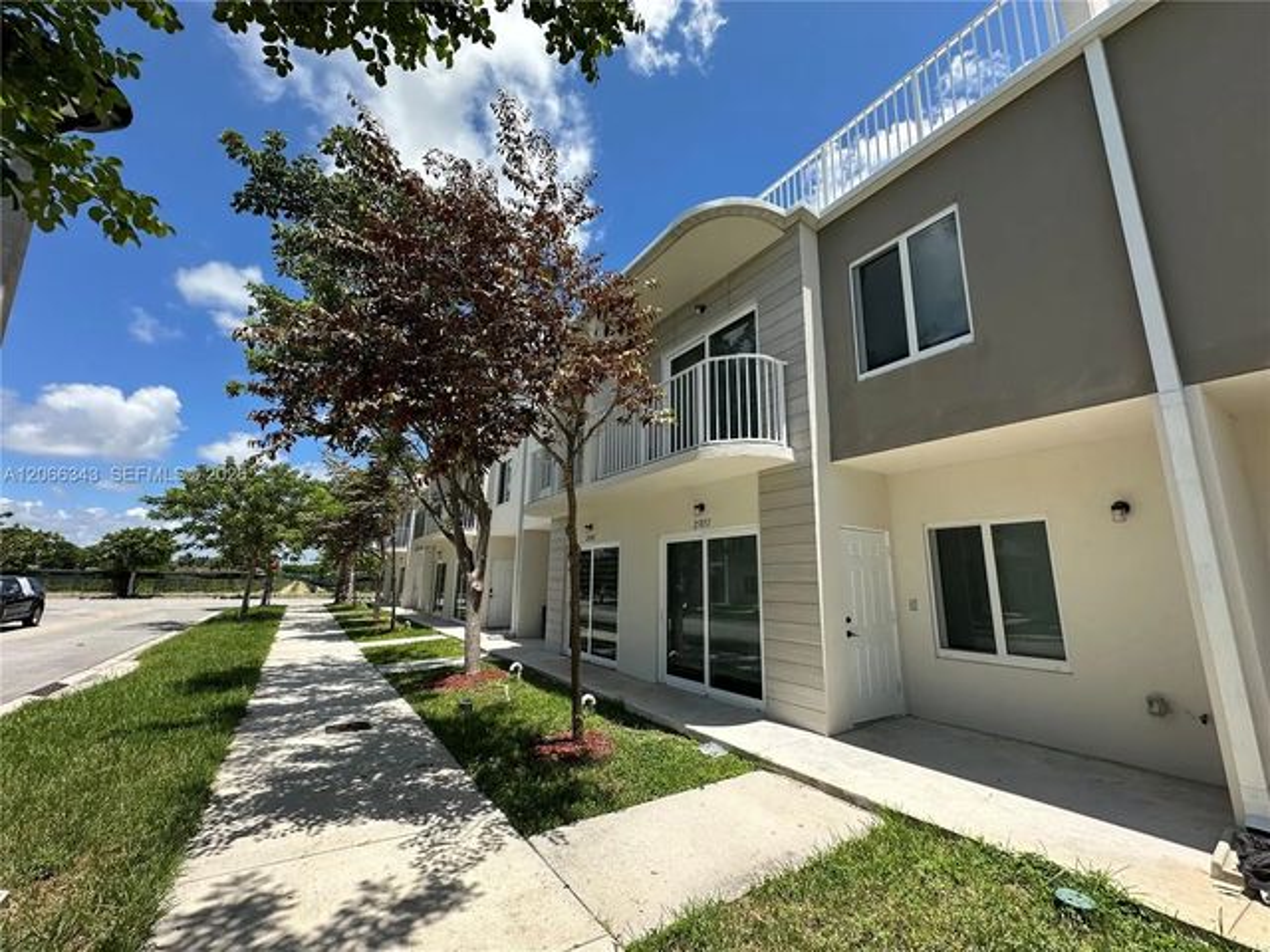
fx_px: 514
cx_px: 635
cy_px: 476
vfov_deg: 85.7
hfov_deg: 102.1
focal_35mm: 14
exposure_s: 1/1082
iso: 40
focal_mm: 2.22
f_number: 2.2
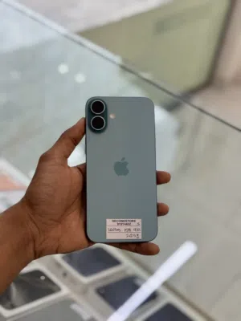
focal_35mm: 48
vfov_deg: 39.7
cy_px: 160
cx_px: 120
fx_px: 446
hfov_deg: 30.3
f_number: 1.78
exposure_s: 1/792
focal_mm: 6.76
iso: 64
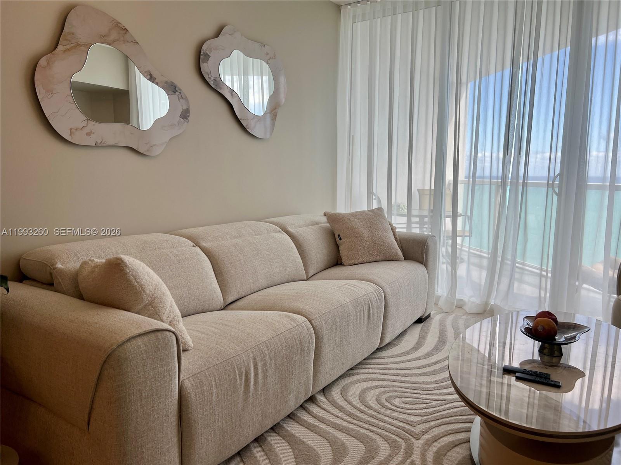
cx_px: 310
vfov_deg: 53.1
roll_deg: -0.4
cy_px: 232
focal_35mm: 26
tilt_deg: -7.9
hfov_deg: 67.3
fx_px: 466
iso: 50
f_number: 1.5
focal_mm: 5.7
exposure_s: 1/285
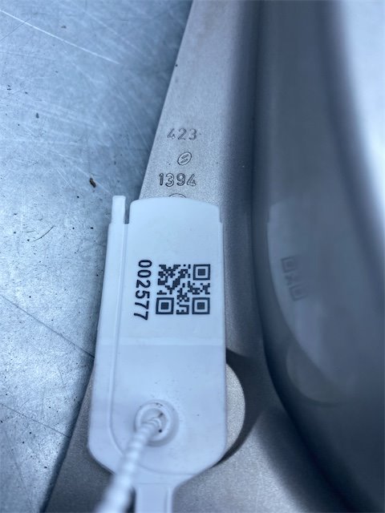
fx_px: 386
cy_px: 256
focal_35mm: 26
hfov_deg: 53.1
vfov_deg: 67.3
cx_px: 192
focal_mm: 4.25
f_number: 1.8
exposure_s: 1/767
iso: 32
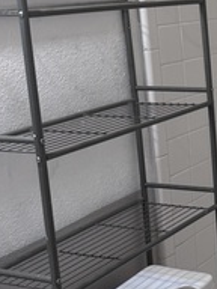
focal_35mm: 80
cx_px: 344
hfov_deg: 16.5
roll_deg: +2.3
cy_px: 126
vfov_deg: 24.4
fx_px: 669
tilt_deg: -12.1
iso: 125
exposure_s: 1/60
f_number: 1.78
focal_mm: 6.76
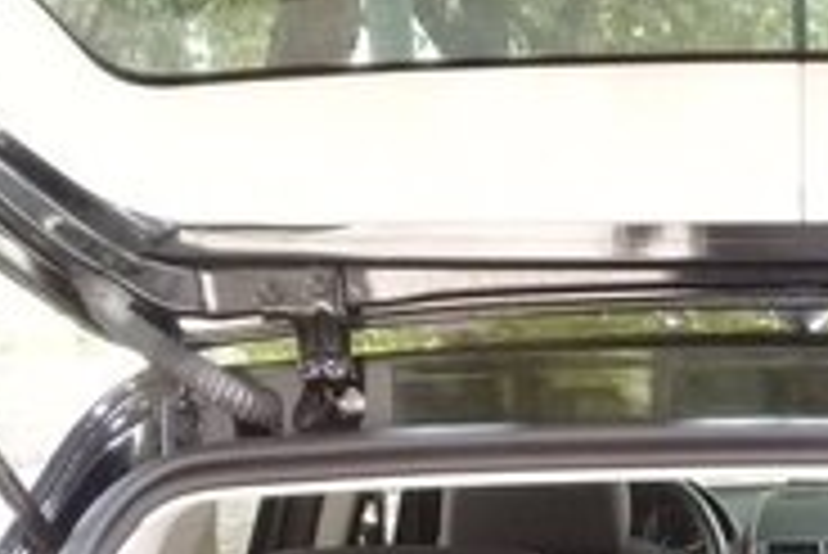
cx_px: 801
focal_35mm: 87
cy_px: 932
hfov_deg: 22.6
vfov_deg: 14.3
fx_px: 2003
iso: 125
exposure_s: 1/33
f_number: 2.2
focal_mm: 3.3
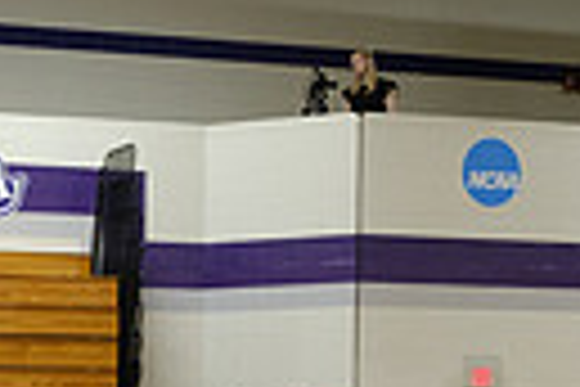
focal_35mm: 121
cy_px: 781
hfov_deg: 16.5
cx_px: -31
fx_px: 1949
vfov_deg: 10.4
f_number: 2.8
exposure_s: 1/125
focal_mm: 18.2
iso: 1600
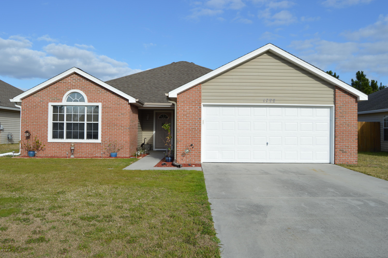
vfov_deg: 43.5
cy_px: 129
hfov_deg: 62.0
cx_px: 194
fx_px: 323
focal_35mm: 30
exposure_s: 1/320
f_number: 9
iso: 100
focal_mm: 20
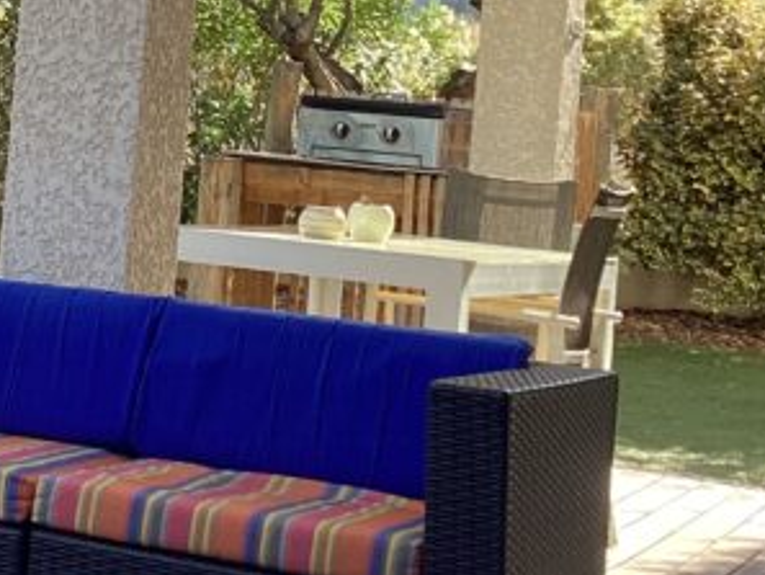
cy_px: -3
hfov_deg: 17.5
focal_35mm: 107
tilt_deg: +1.9
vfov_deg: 13.6
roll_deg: -4.8
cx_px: -142
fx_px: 2366
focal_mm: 3.3
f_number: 2.4
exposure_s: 1/176
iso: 25
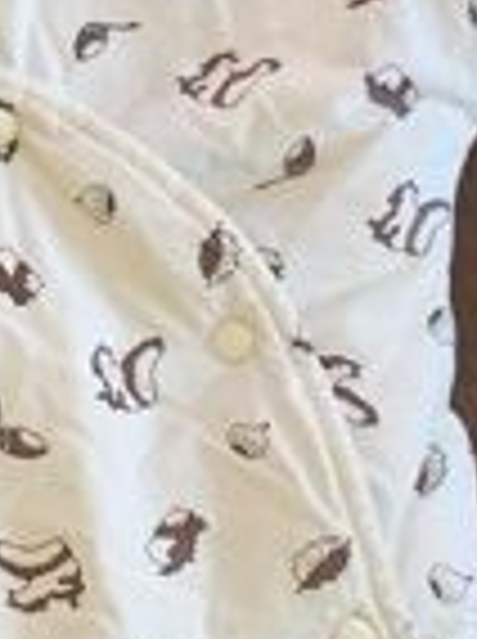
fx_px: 2414
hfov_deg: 11.1
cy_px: 130
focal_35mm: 131
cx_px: -86
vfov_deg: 15.0
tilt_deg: -72.4
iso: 64
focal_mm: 4.15
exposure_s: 1/33
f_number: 2.2
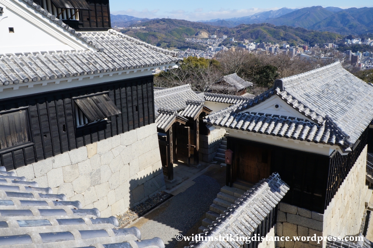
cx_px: 186
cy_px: 124
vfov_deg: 43.5
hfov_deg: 62.0
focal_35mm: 30
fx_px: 310
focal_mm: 20
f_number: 13
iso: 200
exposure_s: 1/250
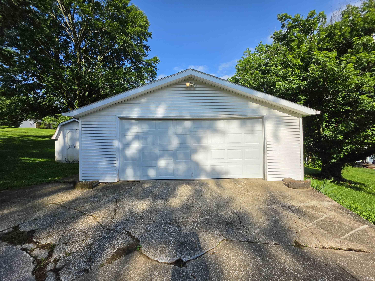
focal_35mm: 13
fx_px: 141
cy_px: 140
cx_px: 188
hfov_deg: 106.2
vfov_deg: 89.9
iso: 32
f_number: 1.9
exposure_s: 1/2593
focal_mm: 2.2
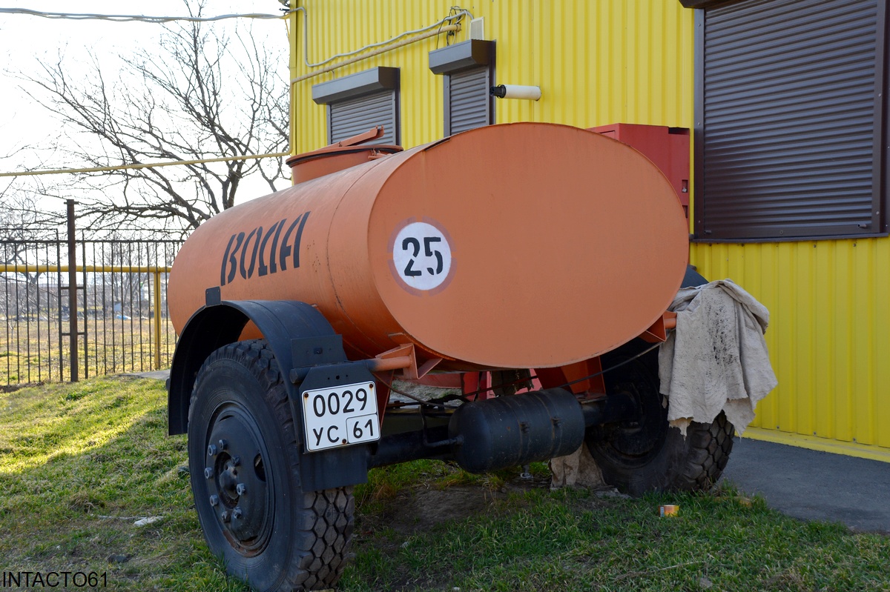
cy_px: 296
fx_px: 1186
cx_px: 445
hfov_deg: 41.1
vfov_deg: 28.1
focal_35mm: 48
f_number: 7.1
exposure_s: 1/200
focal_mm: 32
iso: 200
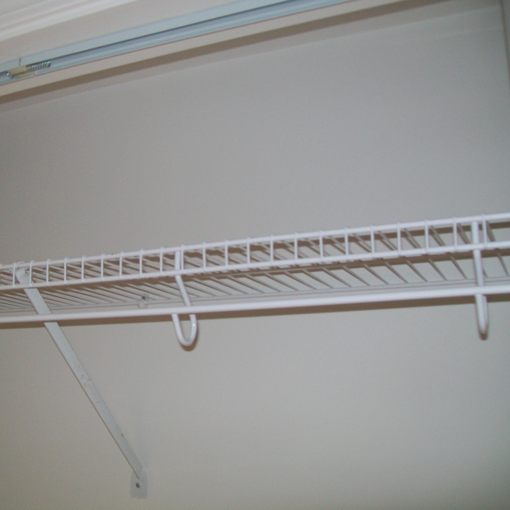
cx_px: 183
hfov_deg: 38.8
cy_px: 252
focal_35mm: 43
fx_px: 717
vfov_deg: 39.2
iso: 64
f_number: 2.7
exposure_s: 1/60
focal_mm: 6
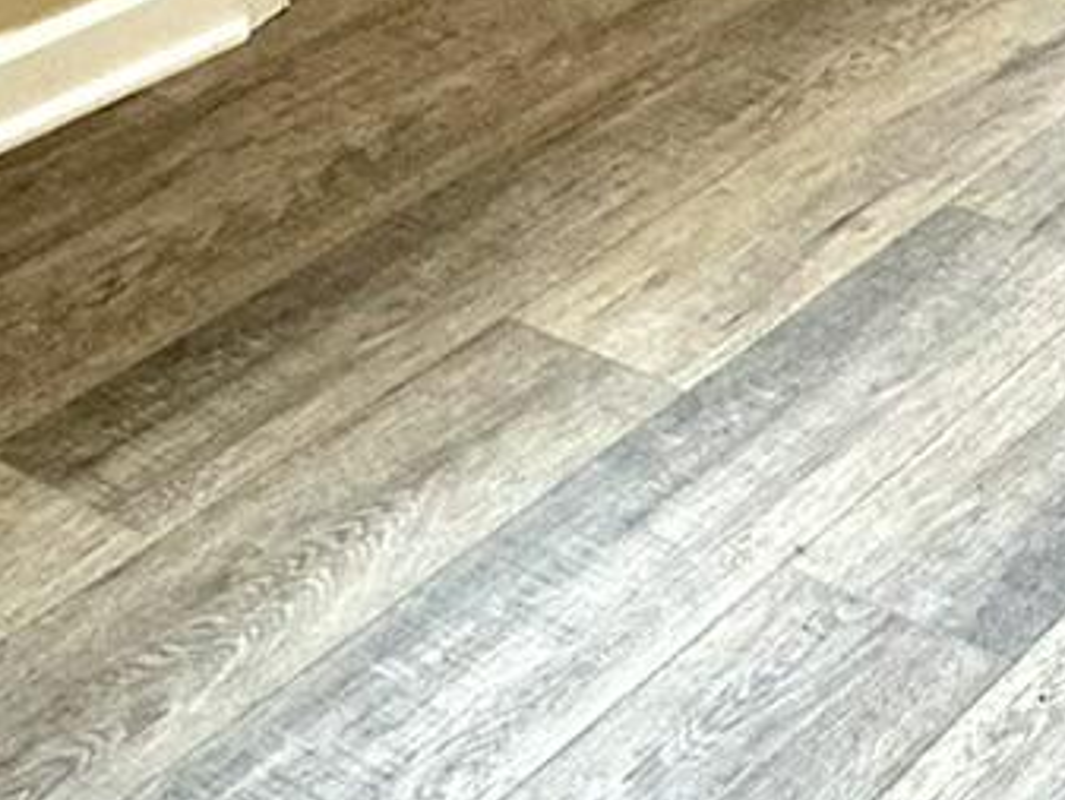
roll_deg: +0.9
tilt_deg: -1.1
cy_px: -1189
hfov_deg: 21.7
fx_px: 2616
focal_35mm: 85
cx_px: 1204
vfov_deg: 12.8
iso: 80
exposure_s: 1/120
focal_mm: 2.22
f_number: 2.2
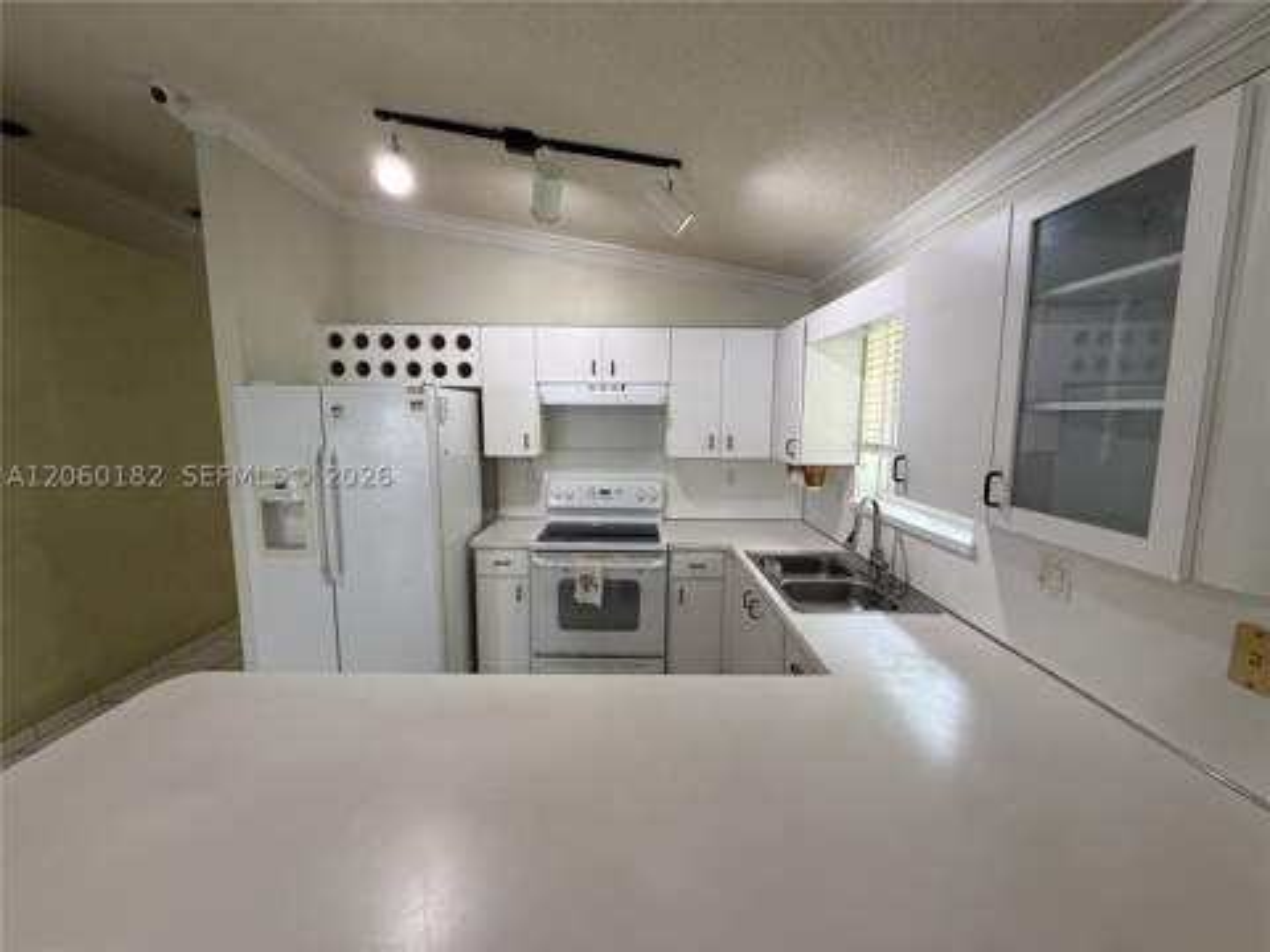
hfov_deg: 102.1
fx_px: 514
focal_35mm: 14
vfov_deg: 85.7
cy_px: 476
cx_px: 635
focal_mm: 2.22
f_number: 2.2
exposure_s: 1/120
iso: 200
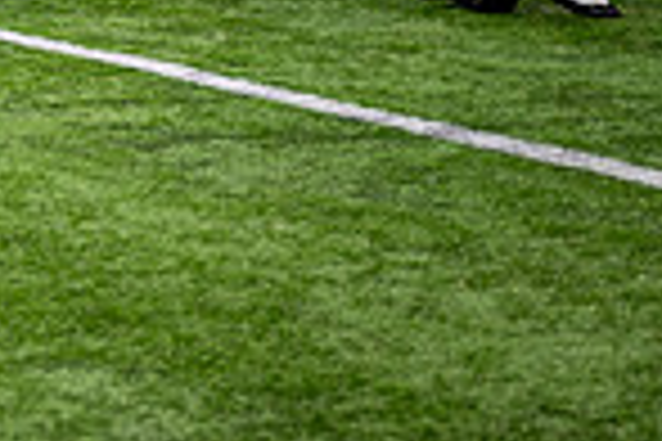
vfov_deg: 8.2
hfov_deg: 11.5
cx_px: -626
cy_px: -304
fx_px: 2979
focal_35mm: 162
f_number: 2.8
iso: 100
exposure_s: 1/500
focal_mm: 41
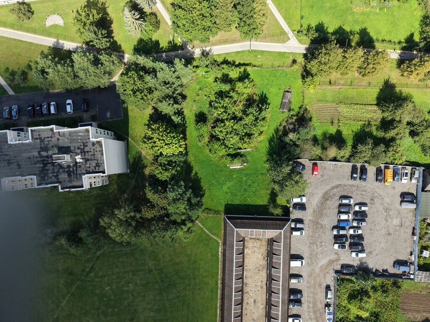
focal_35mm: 24
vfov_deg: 56.8
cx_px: 215
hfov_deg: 71.6
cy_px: 161
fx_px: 298
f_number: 1.8
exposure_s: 1/2000
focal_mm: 8.67
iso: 200
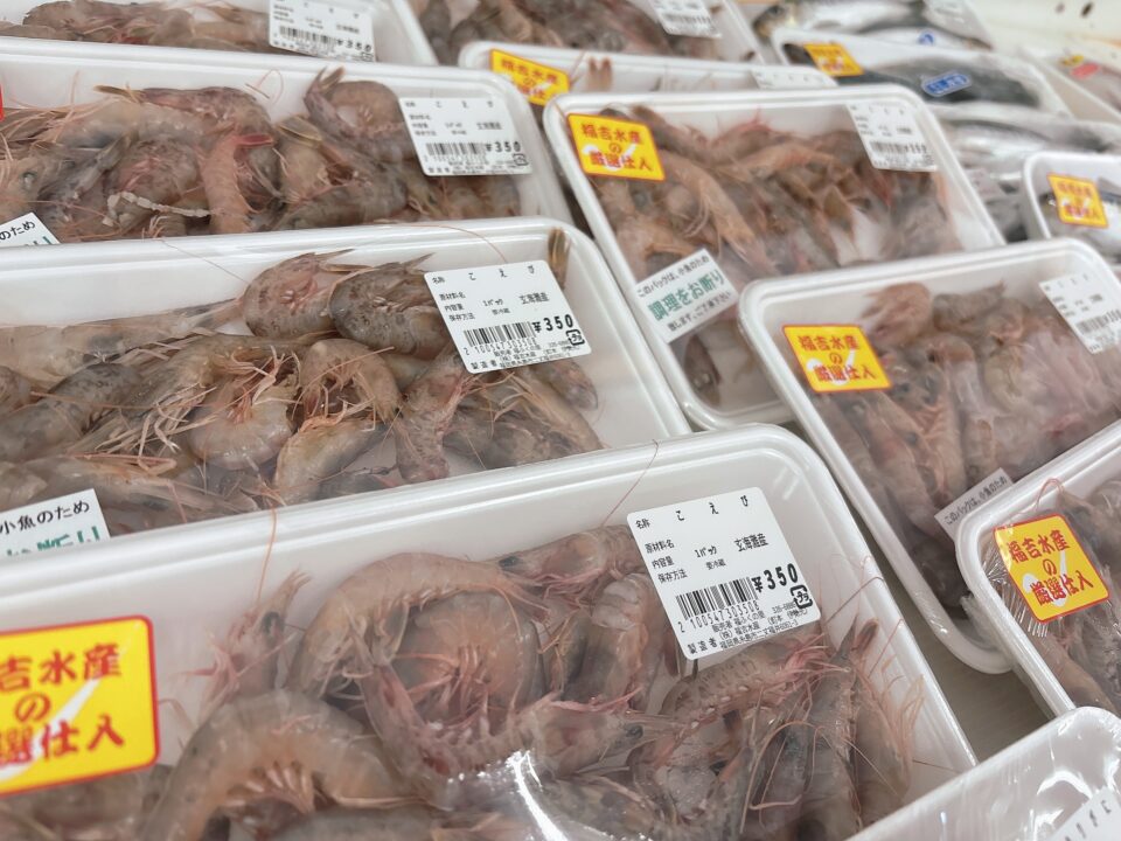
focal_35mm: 26
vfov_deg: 53.1
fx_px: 842
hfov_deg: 67.3
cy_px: 420
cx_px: 560
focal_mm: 5.96
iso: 100
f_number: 1.6
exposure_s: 1/120
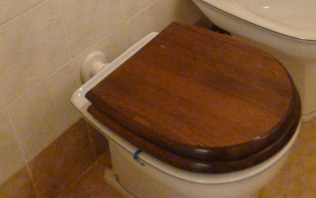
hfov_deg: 39.8
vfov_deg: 23.9
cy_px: -28
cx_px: 213
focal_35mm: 50
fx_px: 431
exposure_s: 1/15
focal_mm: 4.3
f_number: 2.5
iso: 800
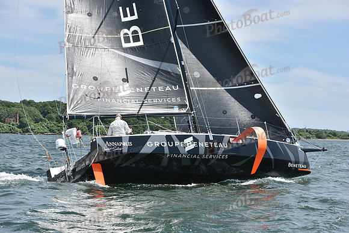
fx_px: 795
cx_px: 174
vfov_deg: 16.7
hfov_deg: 24.8
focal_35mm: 82
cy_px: 116
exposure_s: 1/1250
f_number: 6.3
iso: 250
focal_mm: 82
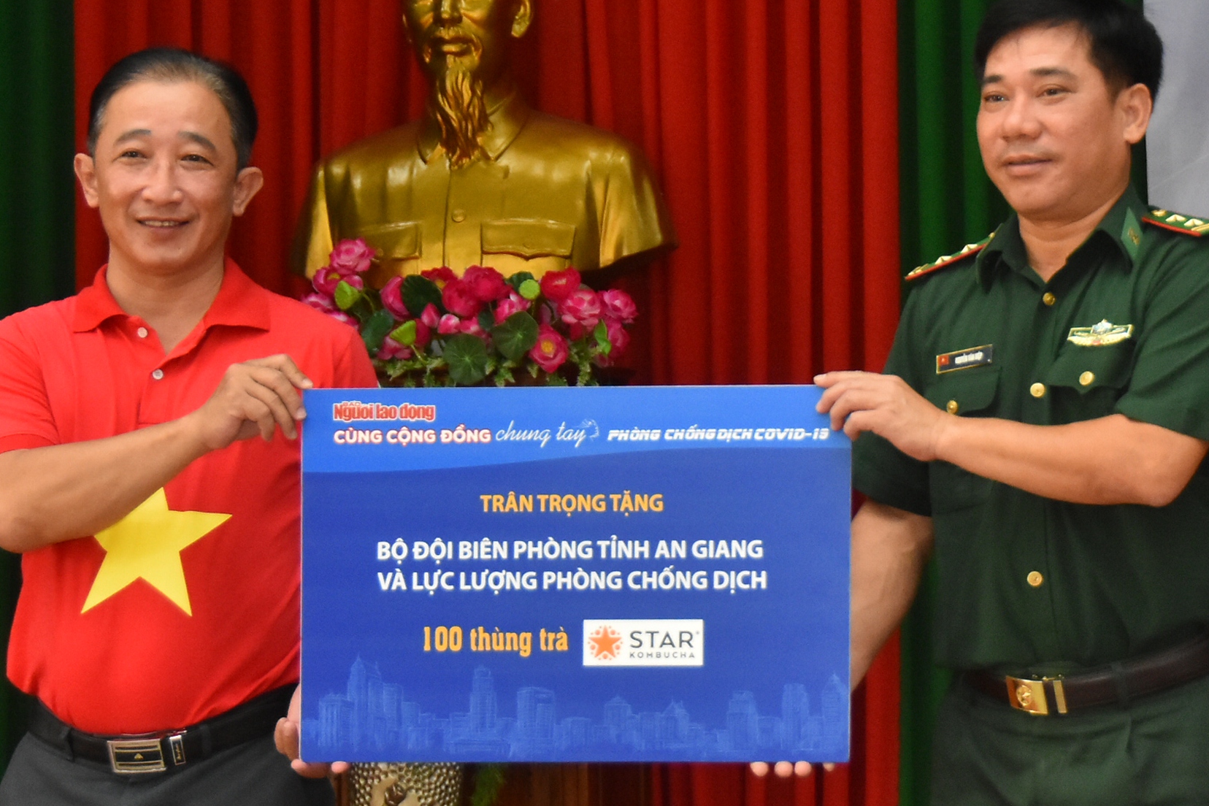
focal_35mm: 80
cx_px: 613
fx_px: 2686
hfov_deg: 25.4
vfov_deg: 17.1
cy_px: 348
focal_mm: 46
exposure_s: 1/200
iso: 2500
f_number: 4.5
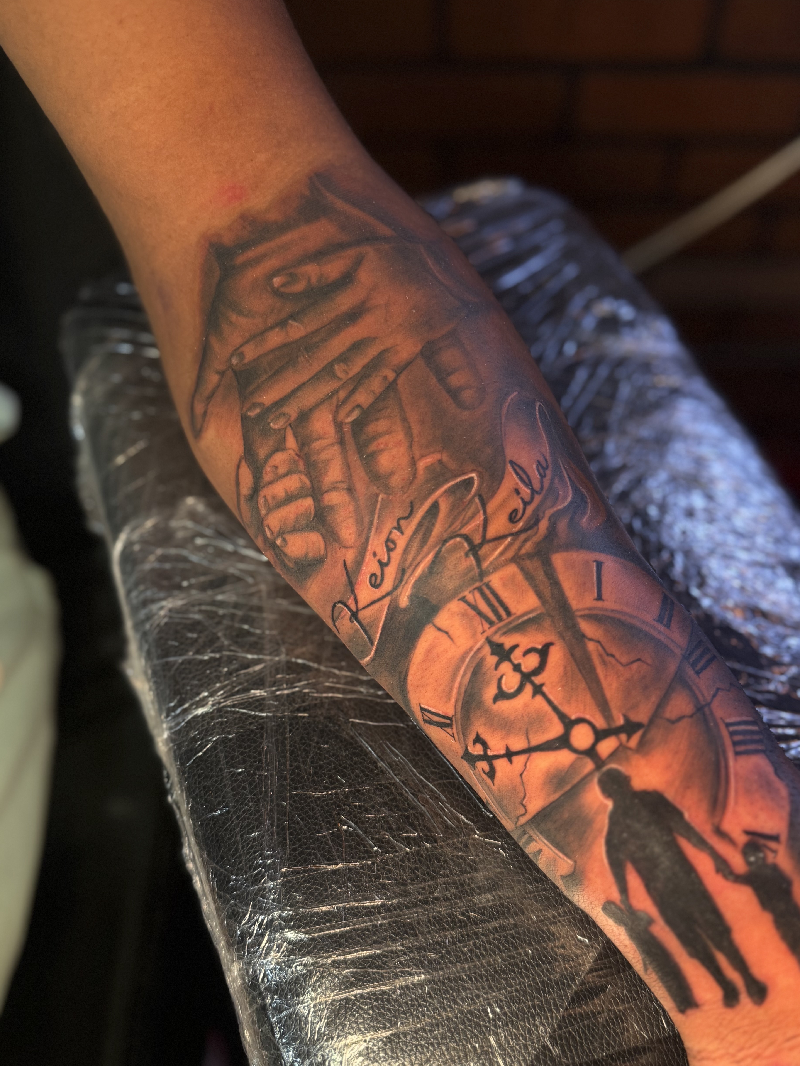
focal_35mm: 28
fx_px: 863
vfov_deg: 63.4
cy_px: 574
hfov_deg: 49.6
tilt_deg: -66.1
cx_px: 463
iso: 200
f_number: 1.78
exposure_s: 1/60
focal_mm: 6.76
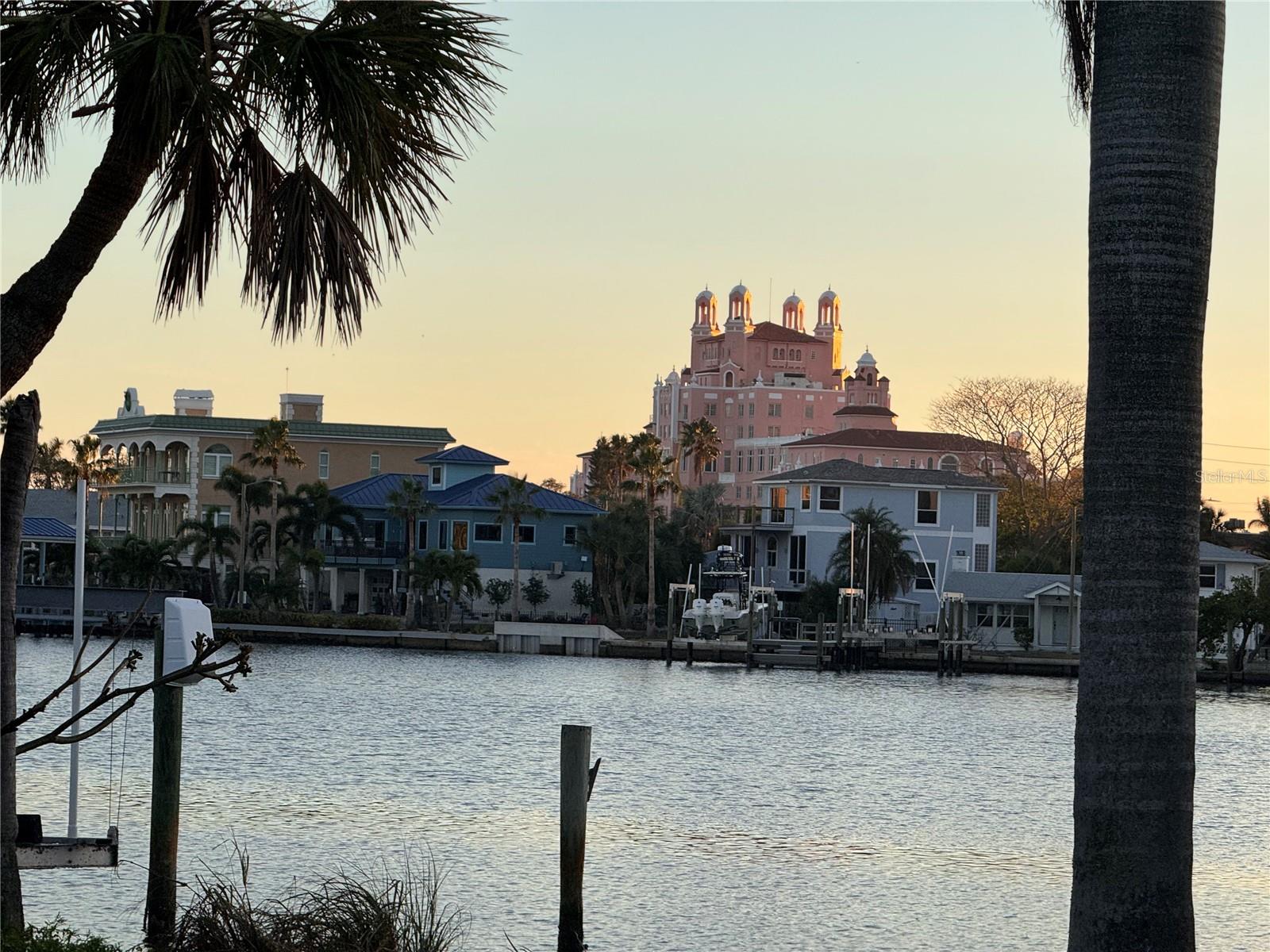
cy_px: 476
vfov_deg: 12.3
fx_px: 4403
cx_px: 635
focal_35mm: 120
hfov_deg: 16.4
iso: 50
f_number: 2.8
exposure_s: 1/436
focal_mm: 15.66
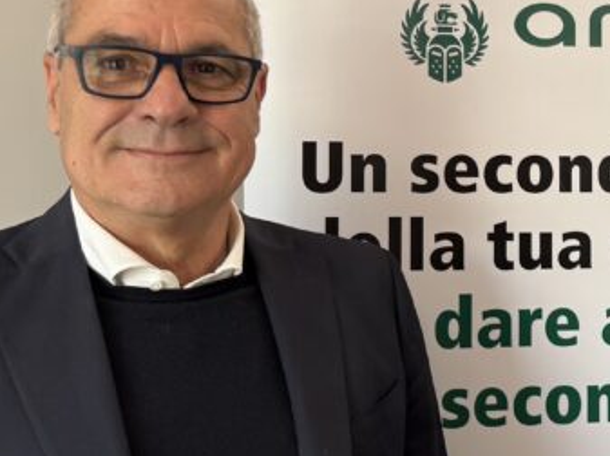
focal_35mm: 73
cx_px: 594
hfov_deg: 25.5
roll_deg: -0.9
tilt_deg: +0.3
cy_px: 159
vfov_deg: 20.1
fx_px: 1285
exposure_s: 1/50
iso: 125
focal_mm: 6.76
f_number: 1.78
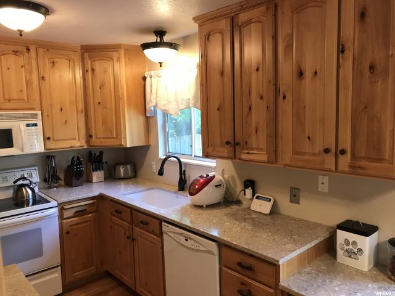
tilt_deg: -6.4
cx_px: 198
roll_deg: +1.5
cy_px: 148
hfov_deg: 63.4
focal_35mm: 28
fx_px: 320
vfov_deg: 49.7
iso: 40
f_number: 1.8
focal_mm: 3.99
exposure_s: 1/17
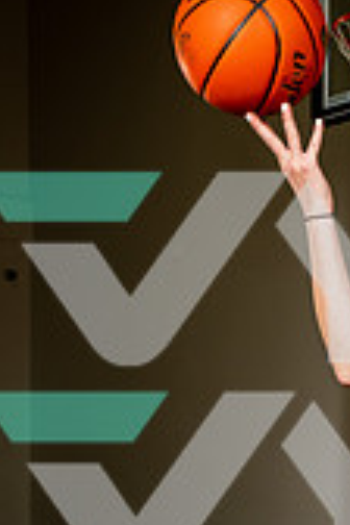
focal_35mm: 91
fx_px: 1327
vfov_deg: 21.8
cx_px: 441
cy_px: 491
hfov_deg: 14.5
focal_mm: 34
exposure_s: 1/400
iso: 250
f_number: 8
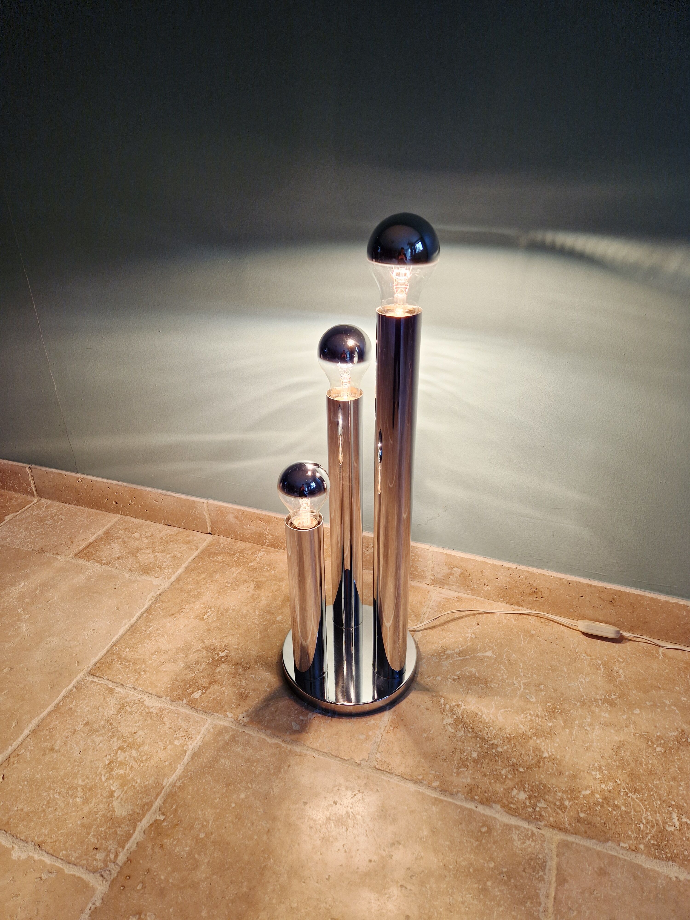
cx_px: 345
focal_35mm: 23
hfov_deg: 58.9
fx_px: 611
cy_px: 460
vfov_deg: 73.9
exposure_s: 1/100
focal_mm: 5.4
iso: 50
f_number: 1.8
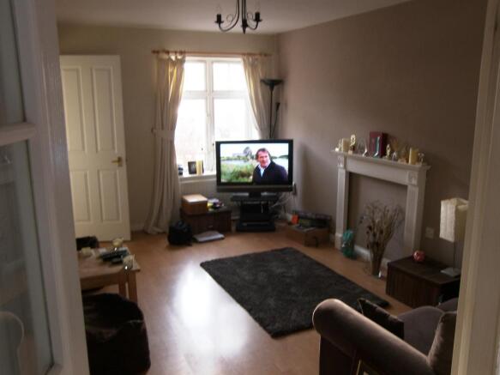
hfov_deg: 58.4
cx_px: 250
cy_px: 188
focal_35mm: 31
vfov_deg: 45.4
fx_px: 448
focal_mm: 6.5
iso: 100
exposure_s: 1/25
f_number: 3.2
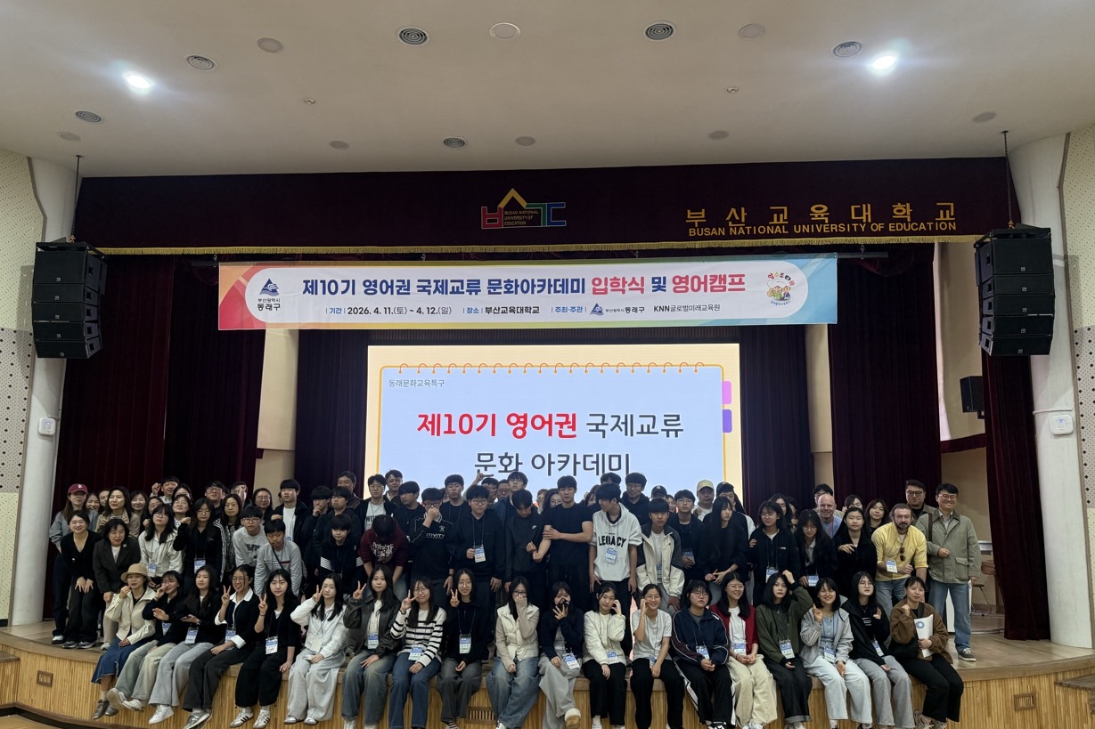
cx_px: 542
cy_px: 412
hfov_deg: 69.4
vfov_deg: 49.4
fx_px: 791
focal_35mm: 26
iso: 200
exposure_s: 1/138
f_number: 1.78
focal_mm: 6.76
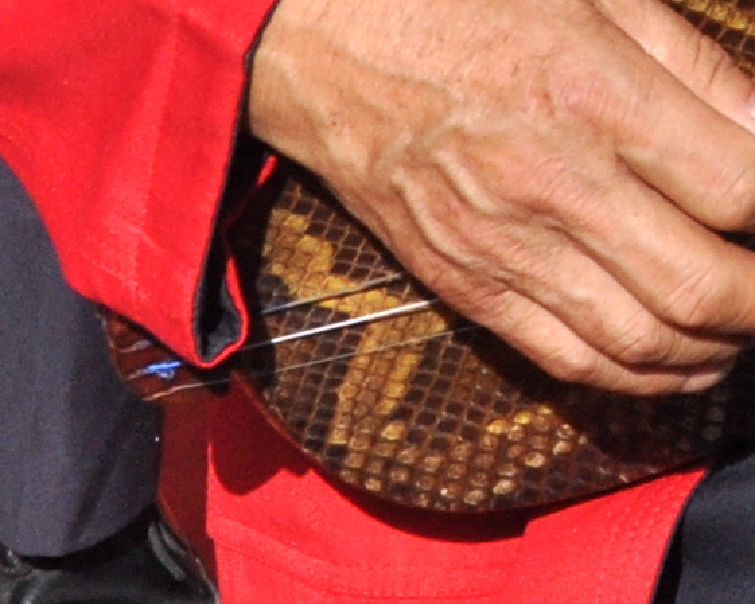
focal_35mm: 451
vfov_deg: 3.4
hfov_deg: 4.2
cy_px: -1220
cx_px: 1938
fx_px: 10079
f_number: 11
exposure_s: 1/800
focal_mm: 42
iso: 400
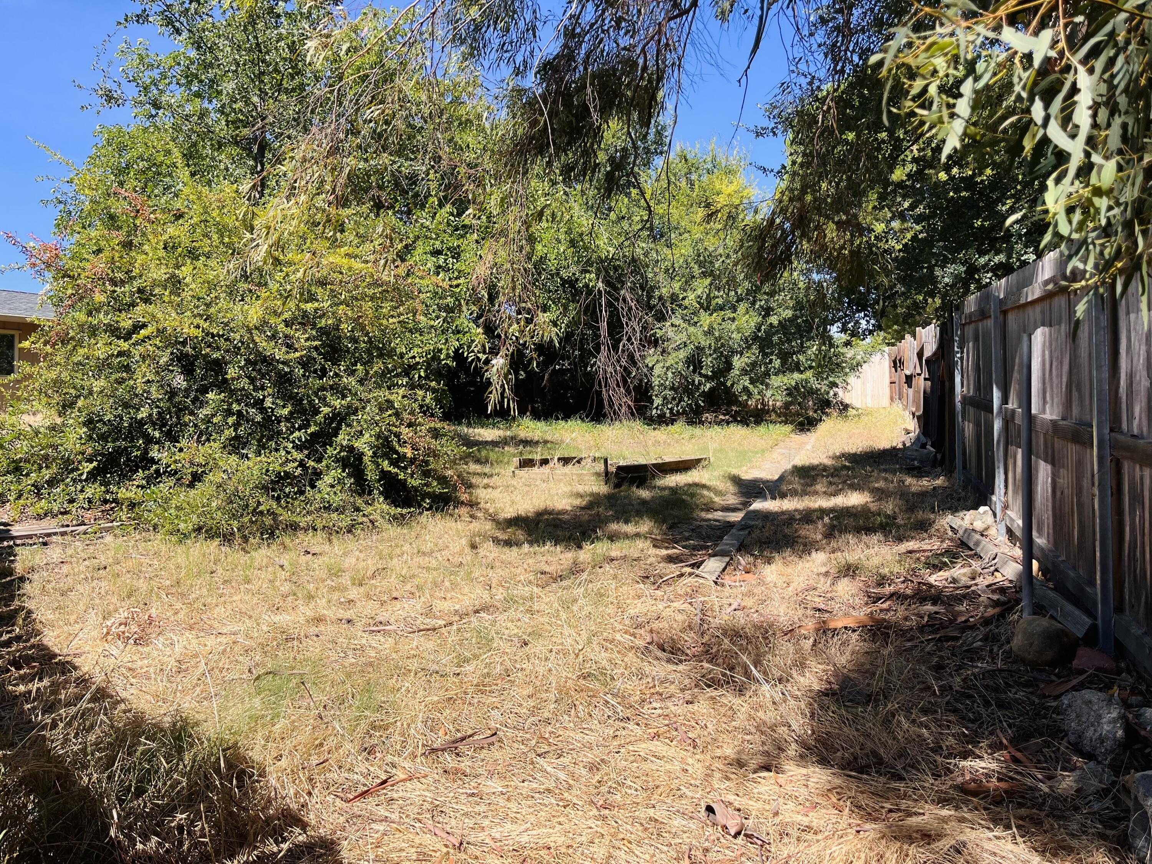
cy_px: 432
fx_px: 865
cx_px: 576
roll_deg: +1.3
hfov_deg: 67.3
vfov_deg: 53.1
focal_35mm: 26
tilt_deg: +2.5
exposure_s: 1/1992
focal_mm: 5.1
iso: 50
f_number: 1.6
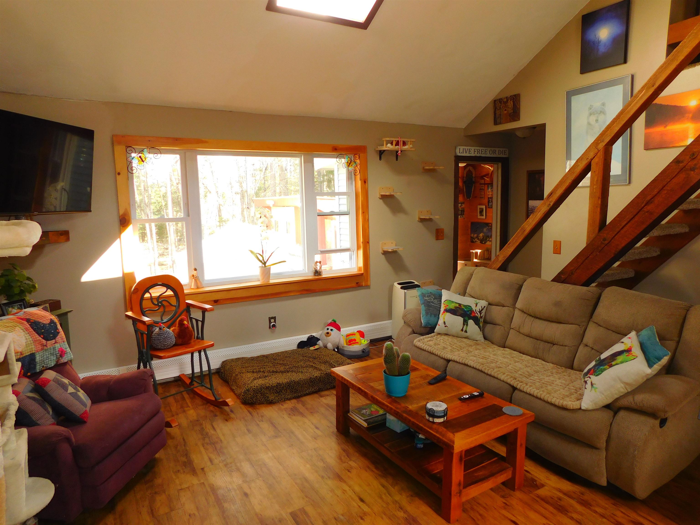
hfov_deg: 73.9
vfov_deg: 58.9
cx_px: 350
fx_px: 465
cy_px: 262
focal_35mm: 23
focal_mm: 4
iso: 125
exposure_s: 1/40
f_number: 3
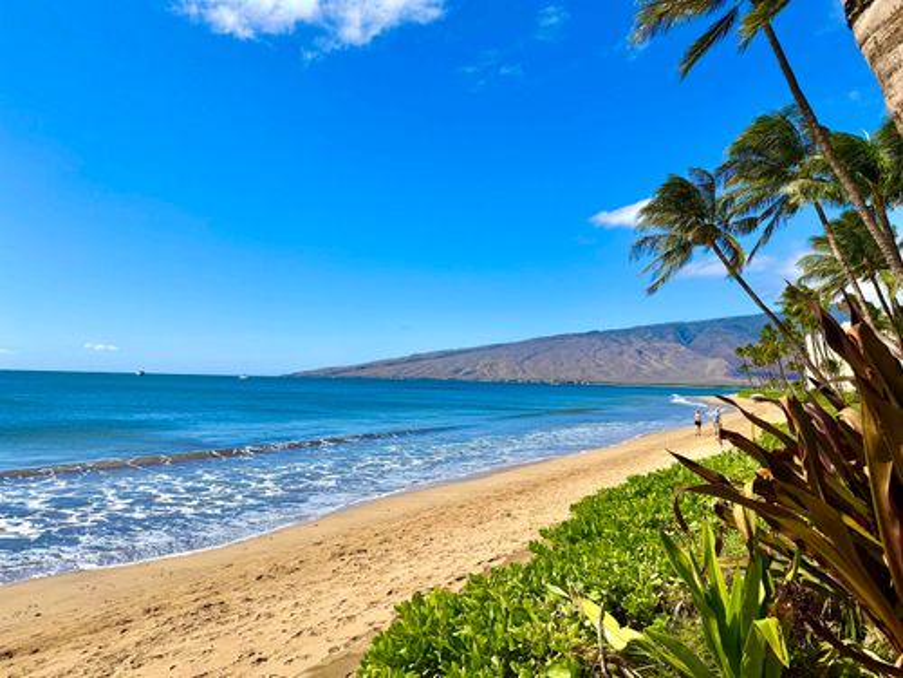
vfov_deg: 56.8
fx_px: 626
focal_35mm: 24
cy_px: 339
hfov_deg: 71.6
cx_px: 452
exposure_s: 1/8130
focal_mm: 6.76
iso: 80
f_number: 1.78
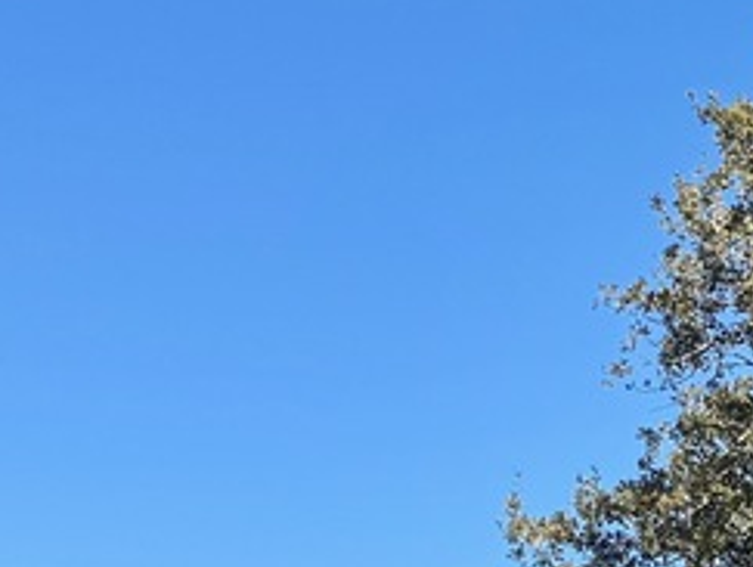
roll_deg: -0.3
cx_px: 1181
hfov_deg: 13.0
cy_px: 741
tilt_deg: +6.1
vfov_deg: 10.3
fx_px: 3094
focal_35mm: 142
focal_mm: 6.76
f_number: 1.78
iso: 80
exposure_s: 1/3413
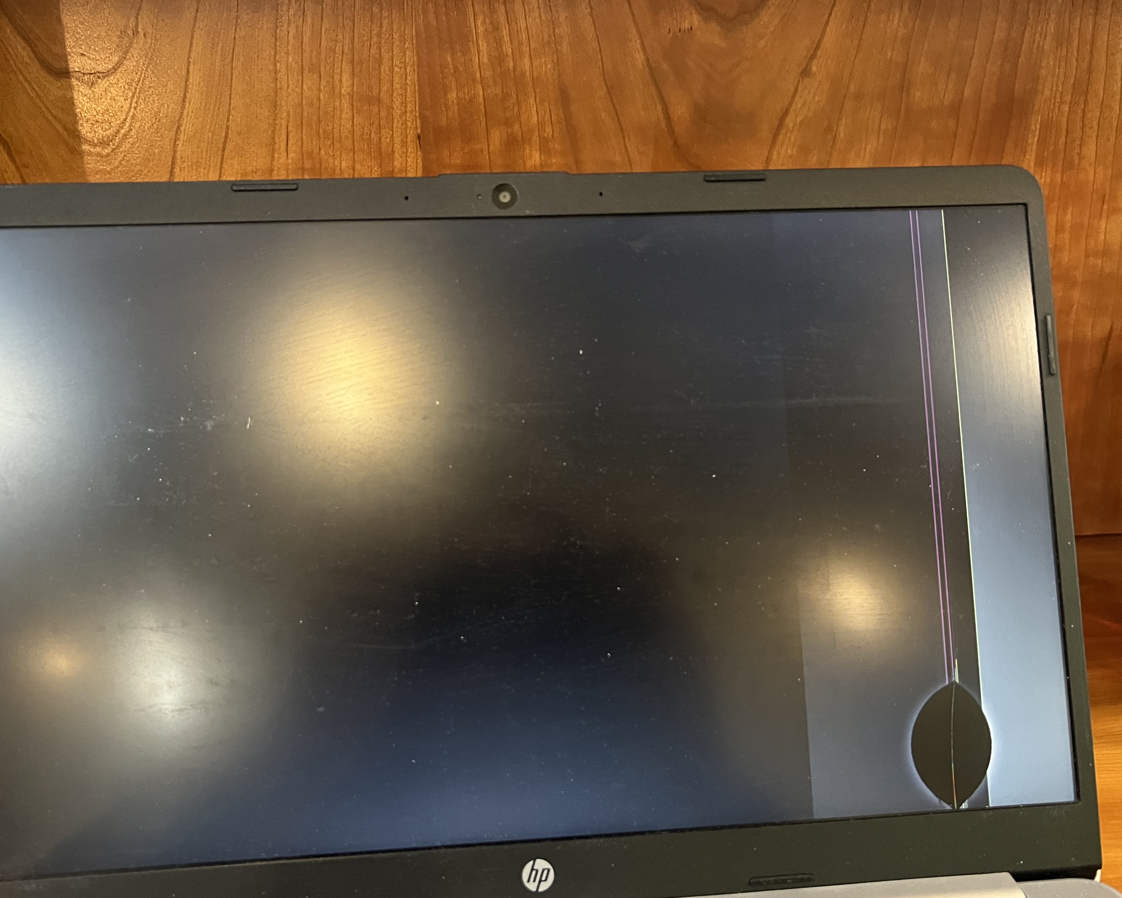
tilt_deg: -20.3
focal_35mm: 30
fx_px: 996
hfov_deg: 58.8
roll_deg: +0.7
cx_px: 551
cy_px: 497
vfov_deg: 48.4
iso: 640
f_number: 1.5
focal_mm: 5.7
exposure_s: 1/38
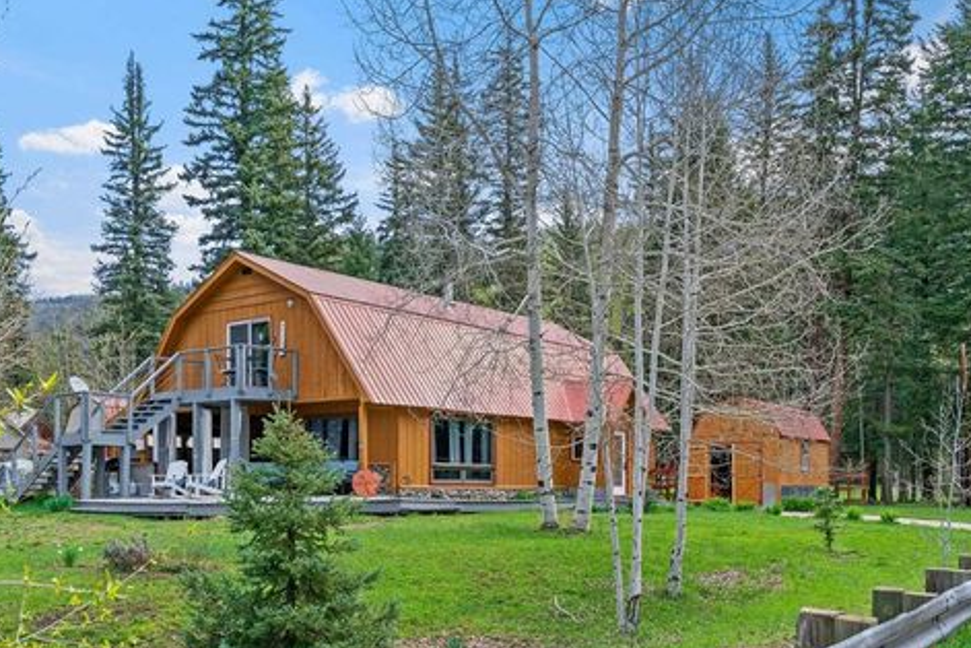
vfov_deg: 37.9
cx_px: 472
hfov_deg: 54.4
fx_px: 944
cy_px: 321
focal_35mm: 35
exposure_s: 1/500
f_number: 8
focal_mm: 33
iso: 400
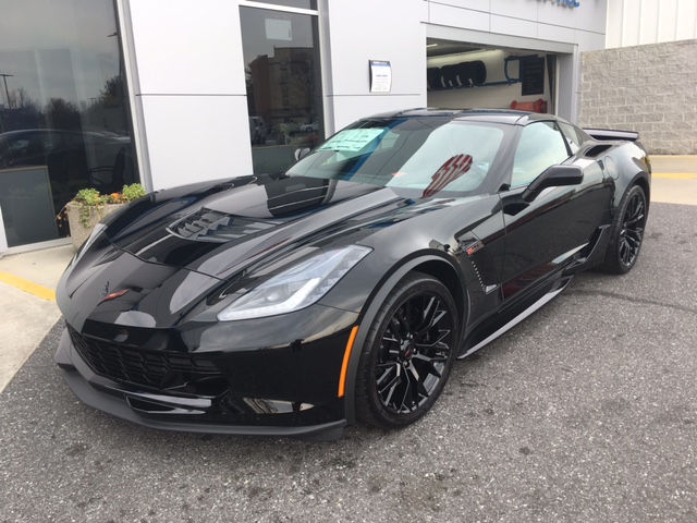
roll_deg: +3.0
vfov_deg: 48.2
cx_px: 348
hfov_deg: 61.7
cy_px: 262
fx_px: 584
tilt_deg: -11.6
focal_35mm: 29
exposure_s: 1/323
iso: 25
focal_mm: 4.15
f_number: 2.2
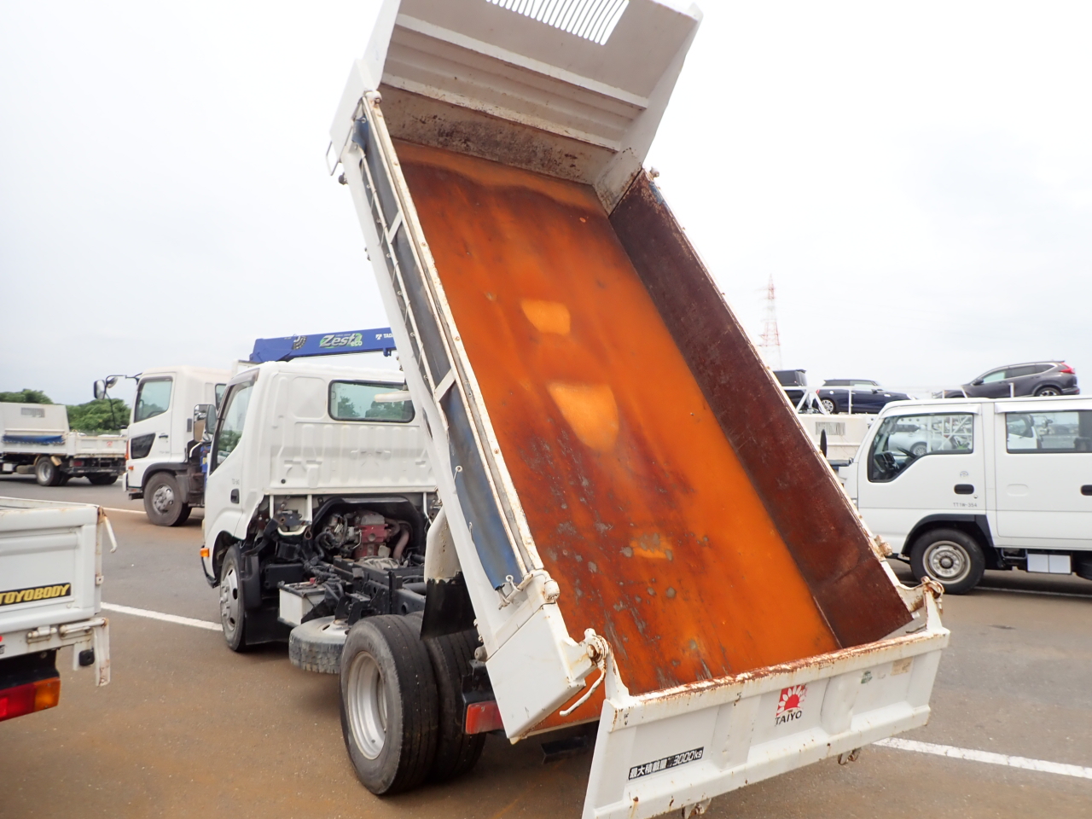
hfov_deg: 69.4
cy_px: 410
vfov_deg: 54.9
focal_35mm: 25
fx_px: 789
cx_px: 546
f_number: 2.8
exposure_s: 1/1000
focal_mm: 4.5
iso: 100
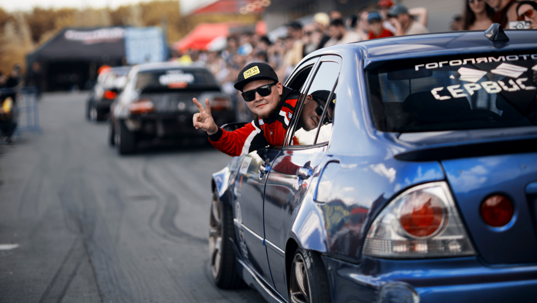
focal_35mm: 89
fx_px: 1268
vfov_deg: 13.6
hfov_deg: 23.9
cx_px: 268
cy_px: 123
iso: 100
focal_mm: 85
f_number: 1.8
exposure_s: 1/250
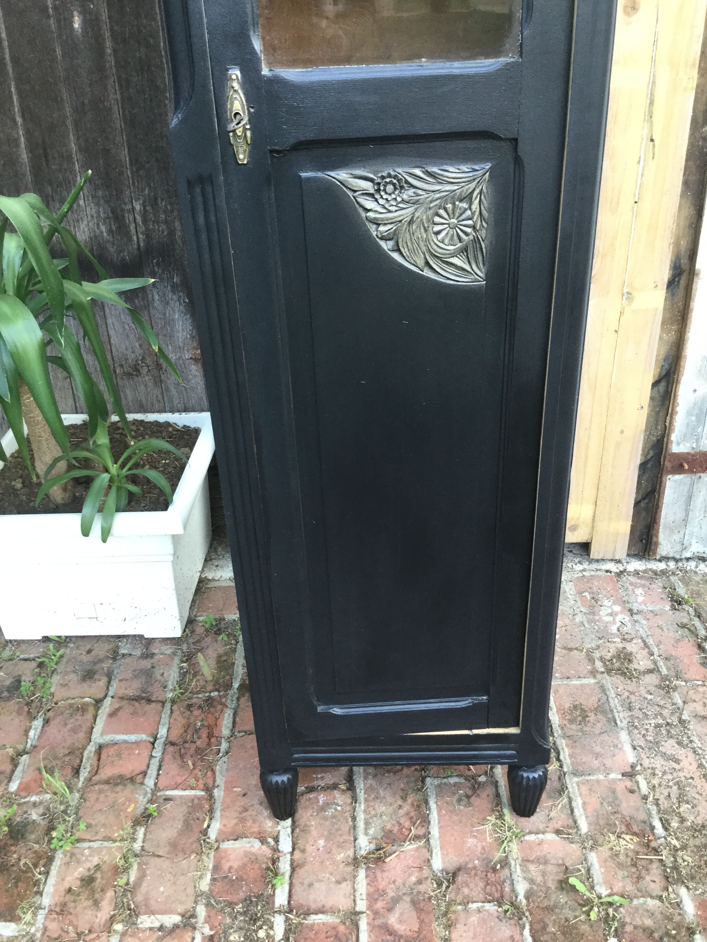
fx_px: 844
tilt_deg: -29.6
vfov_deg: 58.4
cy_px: 471
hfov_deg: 45.4
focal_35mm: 31
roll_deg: +0.8
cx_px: 354
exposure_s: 1/33
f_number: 2.4
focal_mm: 3.3
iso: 50
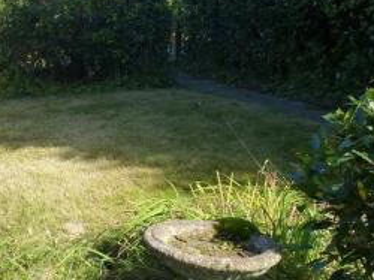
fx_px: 604
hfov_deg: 31.8
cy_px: 68
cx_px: 2
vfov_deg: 25.7
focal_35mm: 56
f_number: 3.3
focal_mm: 4.3
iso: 160
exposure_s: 1/500
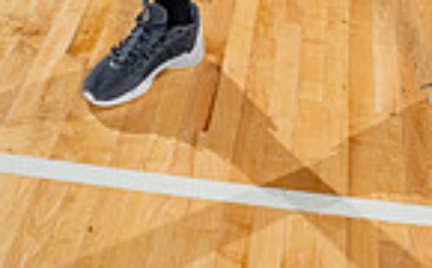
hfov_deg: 22.2
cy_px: -339
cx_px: 363
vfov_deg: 11.9
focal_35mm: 92
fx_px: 1081
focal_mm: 29
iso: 200
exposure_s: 1/250
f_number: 5.6
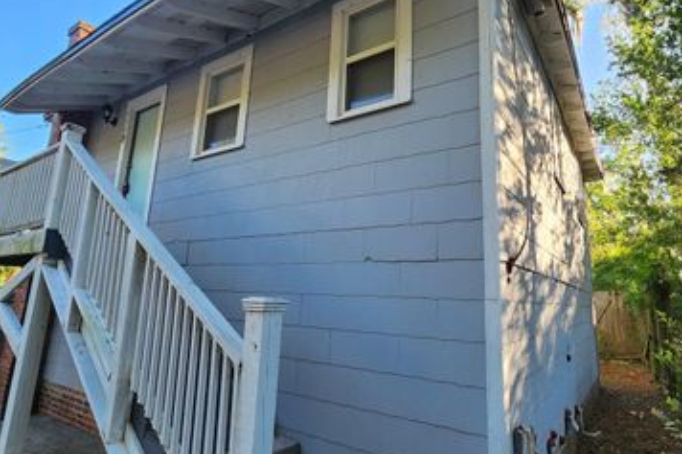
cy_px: 223
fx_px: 360
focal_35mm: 19
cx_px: 366
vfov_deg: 64.5
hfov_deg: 86.8
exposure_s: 1/148
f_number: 2.2
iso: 50
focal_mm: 2.2
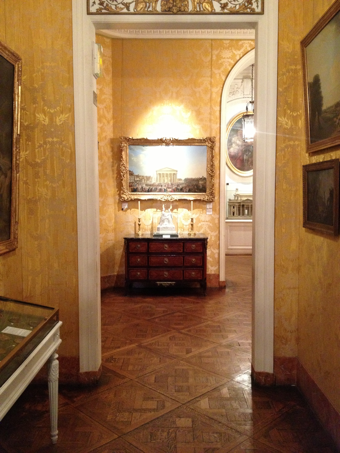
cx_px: 170
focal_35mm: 35
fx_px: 458
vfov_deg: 52.6
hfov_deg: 40.7
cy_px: 226
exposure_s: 1/17
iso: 400
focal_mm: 4.28
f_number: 2.4
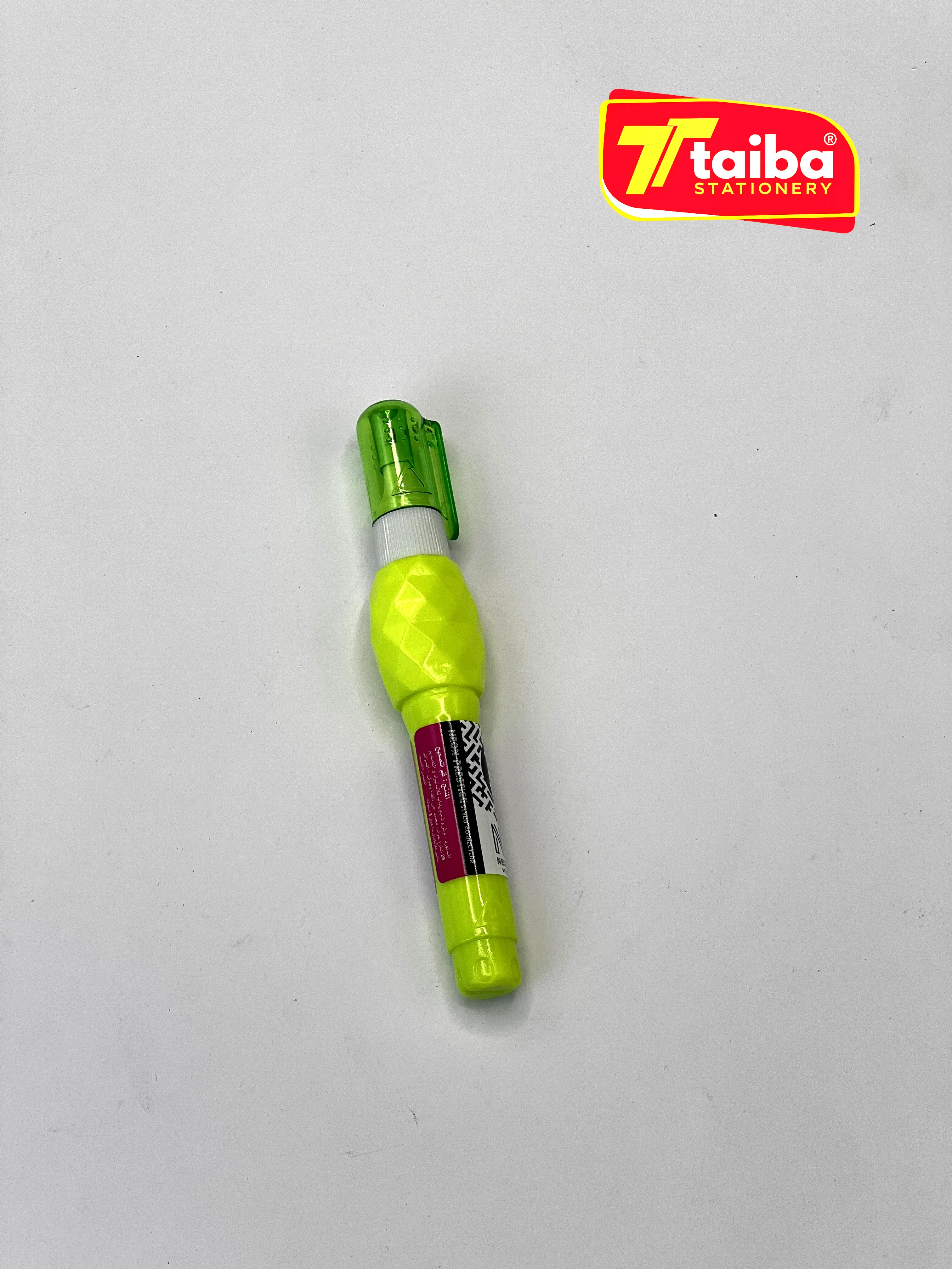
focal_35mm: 77
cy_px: 634
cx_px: 476
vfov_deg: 25.3
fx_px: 2824
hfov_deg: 19.1
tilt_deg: -70.4
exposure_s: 1/332
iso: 32
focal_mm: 9
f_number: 2.8
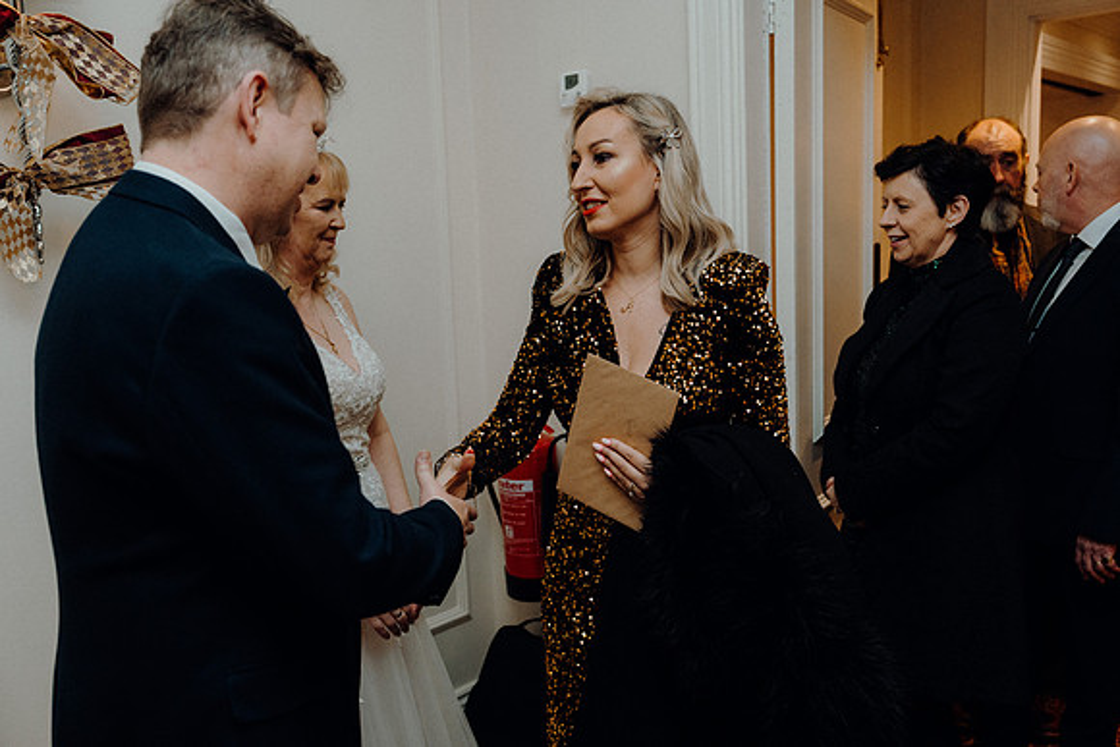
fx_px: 1027
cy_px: 374
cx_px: 560
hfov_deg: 57.2
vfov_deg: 40.0
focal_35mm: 33
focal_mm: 33
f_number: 3.5
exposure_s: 1/200
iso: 2500
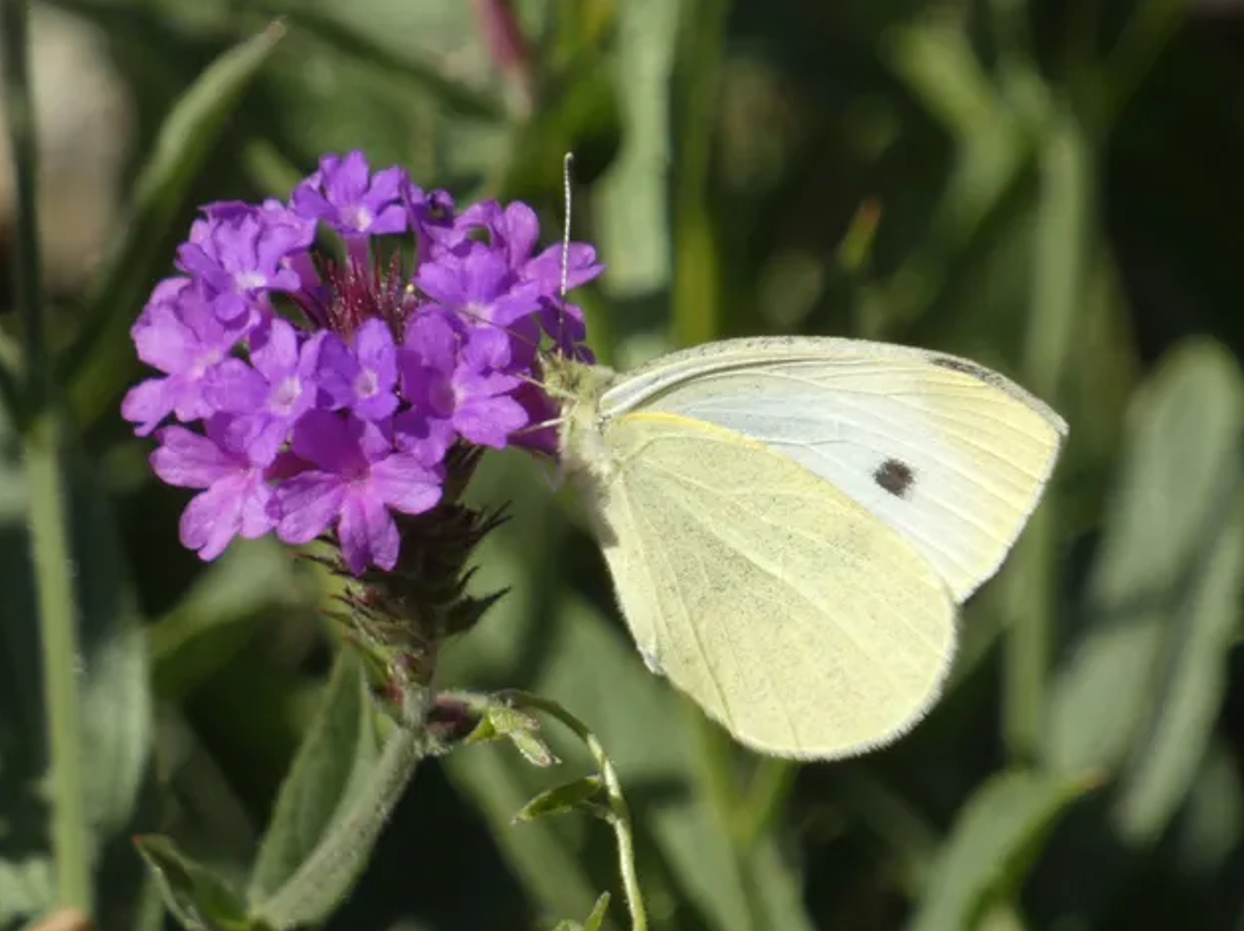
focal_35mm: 673
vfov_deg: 2.2
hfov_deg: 2.9
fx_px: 24172
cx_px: 619
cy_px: 468
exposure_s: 1/160
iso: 80
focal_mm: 118.5
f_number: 5.6
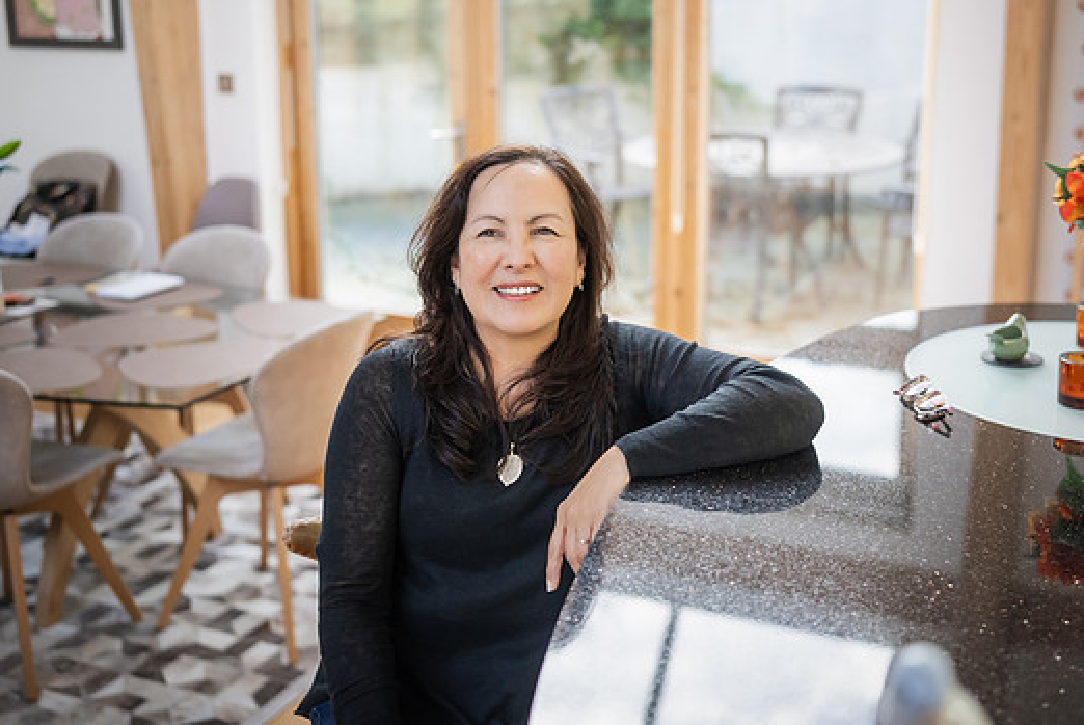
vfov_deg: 29.8
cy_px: 282
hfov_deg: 43.5
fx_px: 1356
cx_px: 598
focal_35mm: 45
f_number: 2
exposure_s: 1/800
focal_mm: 35
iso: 1100
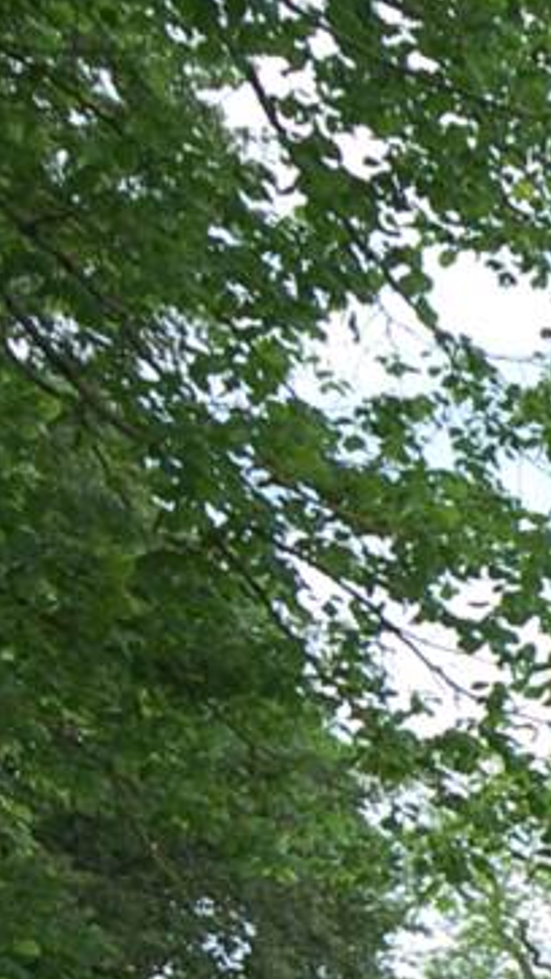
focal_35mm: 130
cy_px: 948
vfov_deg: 16.2
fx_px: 3372
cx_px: 1542
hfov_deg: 8.2
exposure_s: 1/200
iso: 200
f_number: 7.1
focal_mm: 20
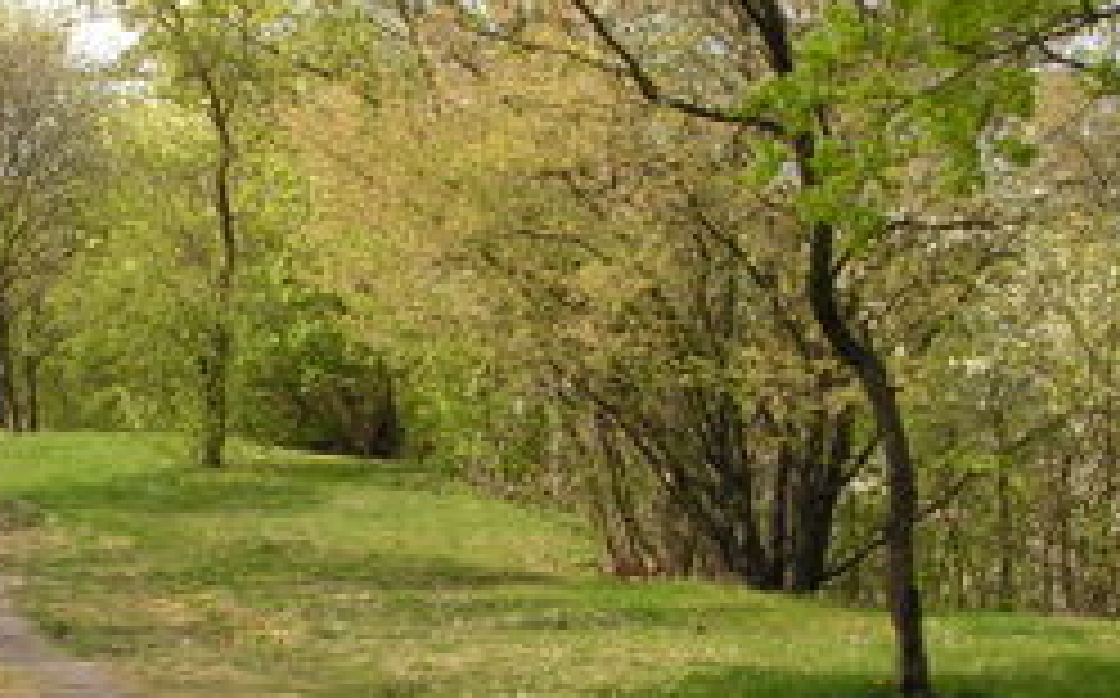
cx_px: 220
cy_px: 446
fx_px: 2744
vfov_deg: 14.5
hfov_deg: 22.7
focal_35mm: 90
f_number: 8
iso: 64
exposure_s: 1/80
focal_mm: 7.4
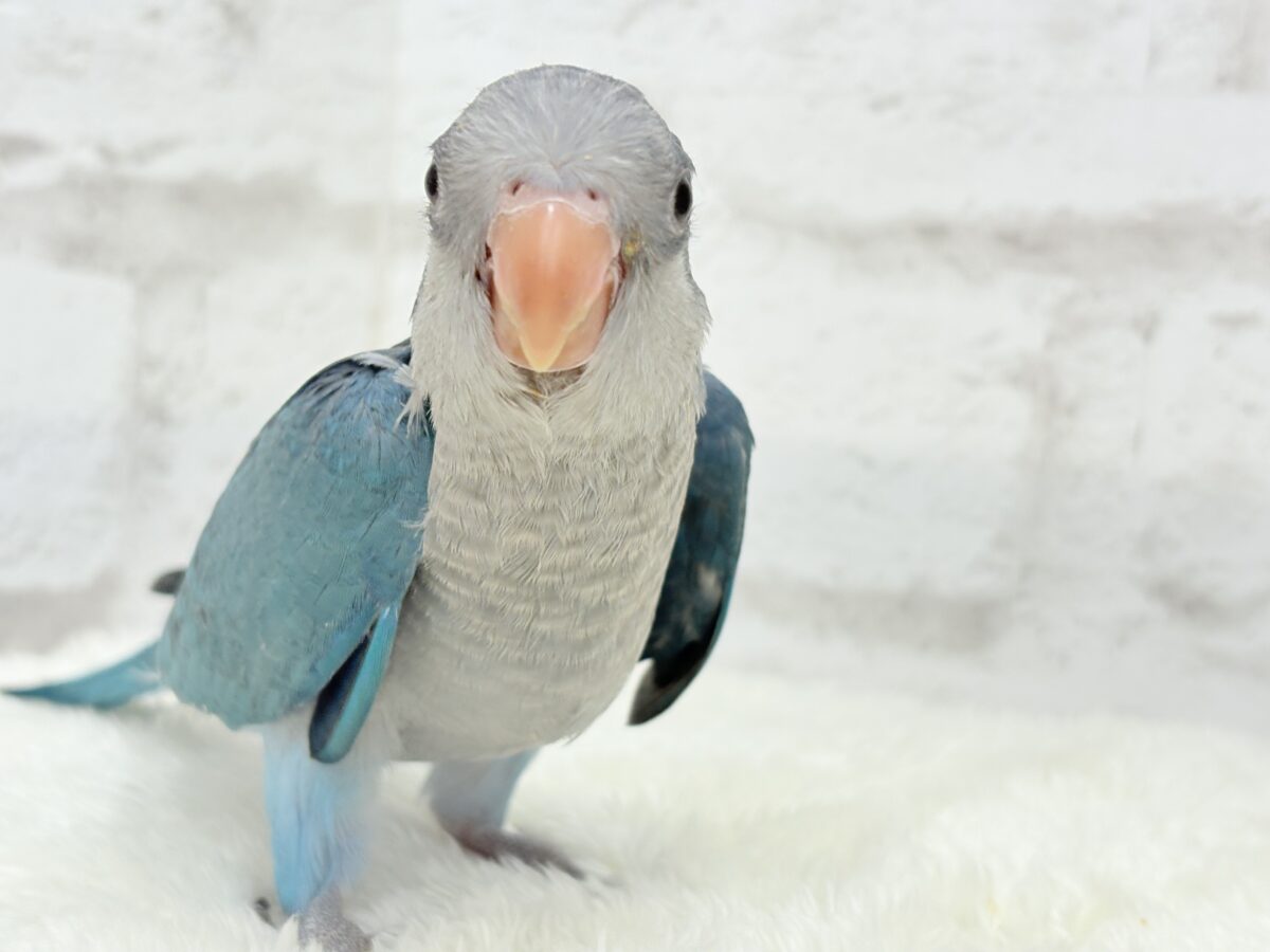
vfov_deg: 28.0
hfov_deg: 36.8
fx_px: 1908
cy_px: 476
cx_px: 635
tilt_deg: -4.8
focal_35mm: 52
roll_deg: -2.8
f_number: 1.6
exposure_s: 1/50
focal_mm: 5.96
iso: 40
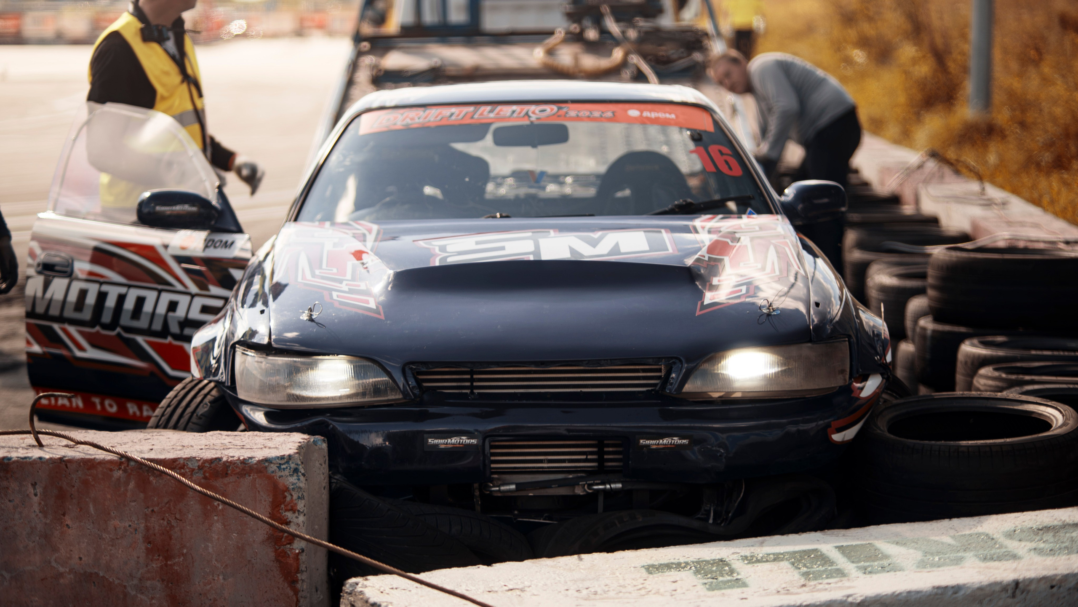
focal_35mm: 89
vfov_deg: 13.6
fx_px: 2545
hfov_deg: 23.9
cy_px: 304
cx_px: 539
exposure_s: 1/125
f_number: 1.8
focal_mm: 85
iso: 100
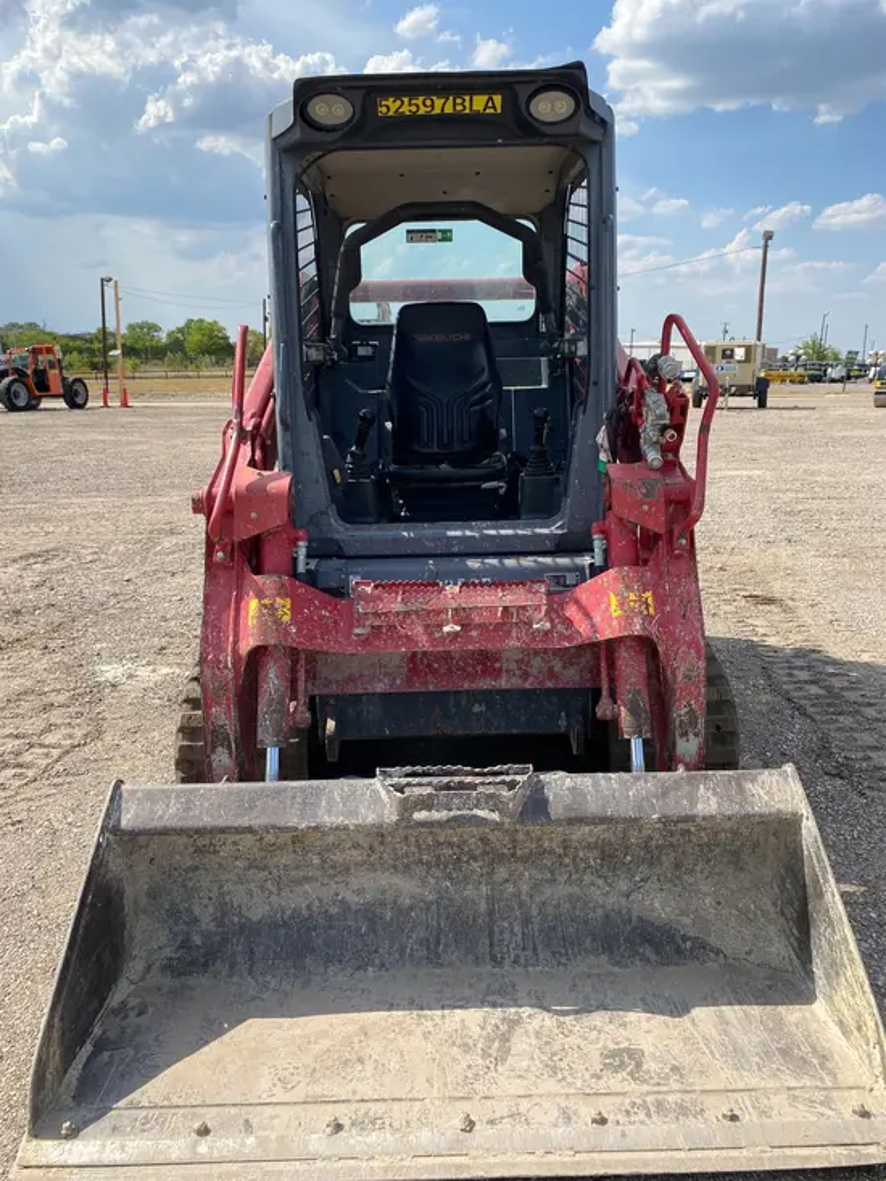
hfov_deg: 53.1
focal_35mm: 26
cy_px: 590
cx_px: 443
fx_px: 887
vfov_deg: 67.3
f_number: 1.8
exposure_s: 1/2105
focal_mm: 4.25
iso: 32
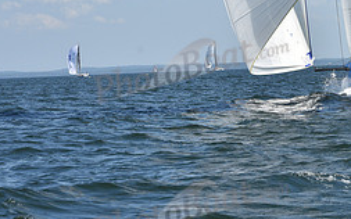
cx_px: 362
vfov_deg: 5.9
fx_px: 2123
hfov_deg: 9.4
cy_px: -24
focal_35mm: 222
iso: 320
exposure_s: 1/1250
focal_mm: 95
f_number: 8
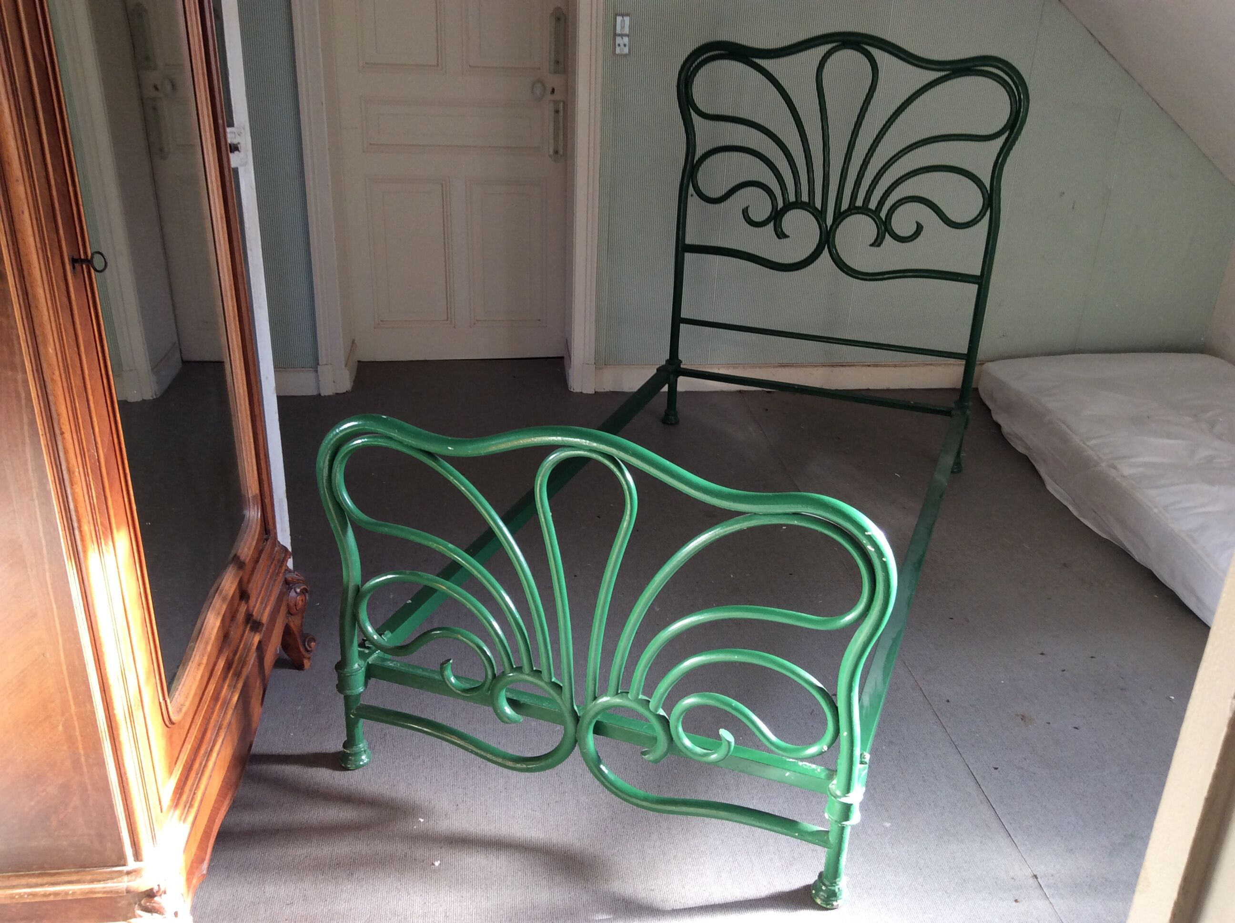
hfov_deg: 56.9
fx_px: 1140
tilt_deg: -22.9
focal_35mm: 32
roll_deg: -0.7
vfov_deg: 44.1
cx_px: 618
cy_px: 462
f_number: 2.4
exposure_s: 1/33
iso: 32
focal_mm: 3.3
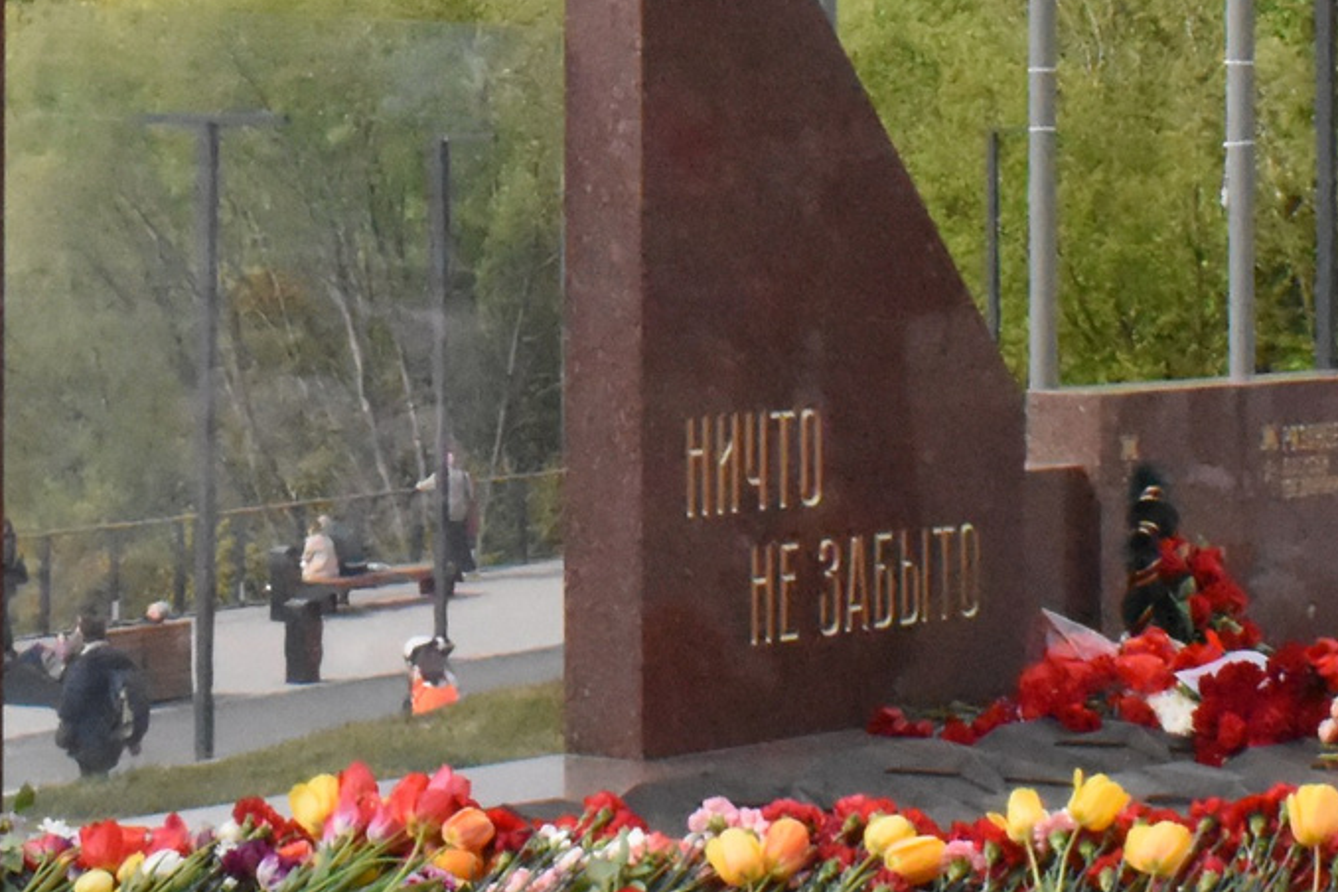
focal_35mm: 136
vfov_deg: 10.0
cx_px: 373
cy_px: -94
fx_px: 5054
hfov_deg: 15.0
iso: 6400
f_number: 22
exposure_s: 1/2000
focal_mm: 24
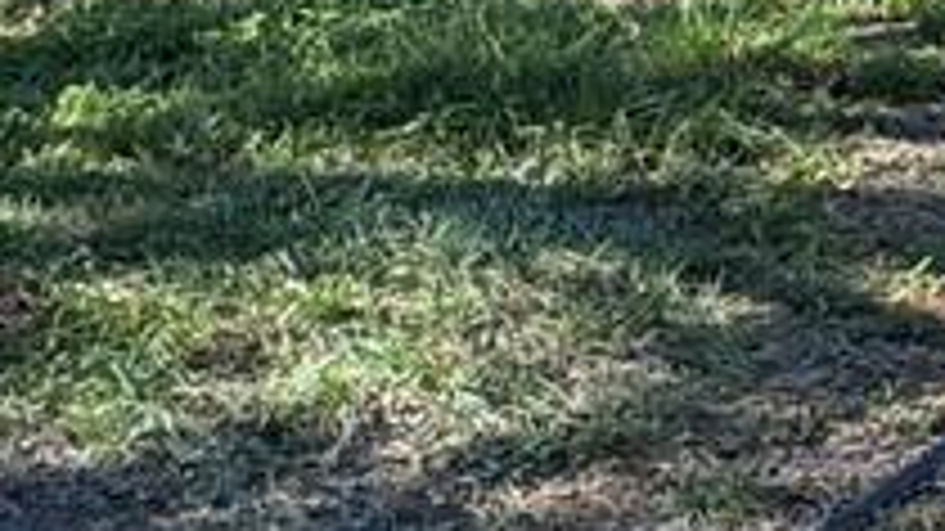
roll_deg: -0.9
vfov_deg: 9.3
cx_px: 1152
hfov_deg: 17.6
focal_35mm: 116
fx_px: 2906
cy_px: -752
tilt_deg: +3.3
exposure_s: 1/501
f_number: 2.2
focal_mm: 2.22
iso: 40
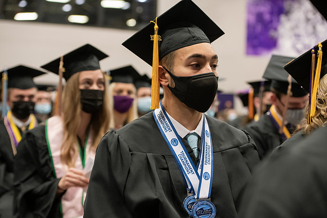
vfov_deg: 19.5
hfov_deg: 28.8
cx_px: 164
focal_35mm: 70
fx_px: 636
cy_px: 109
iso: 3200
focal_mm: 70
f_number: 3.5
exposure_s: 1/200
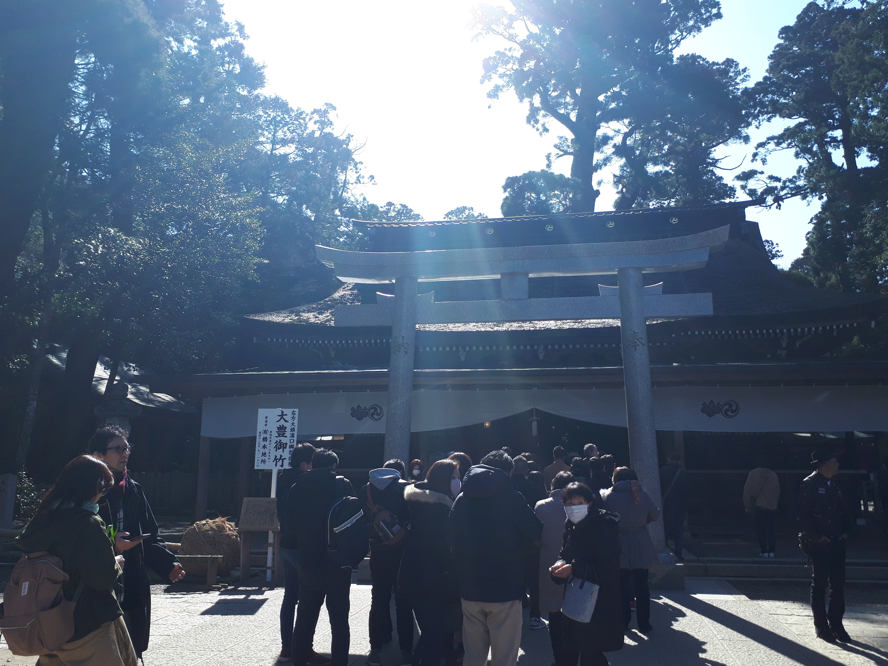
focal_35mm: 30
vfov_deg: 46.8
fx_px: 770
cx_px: 461
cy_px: 322
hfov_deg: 59.9
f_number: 1.9
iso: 40
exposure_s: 1/943
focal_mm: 3.6
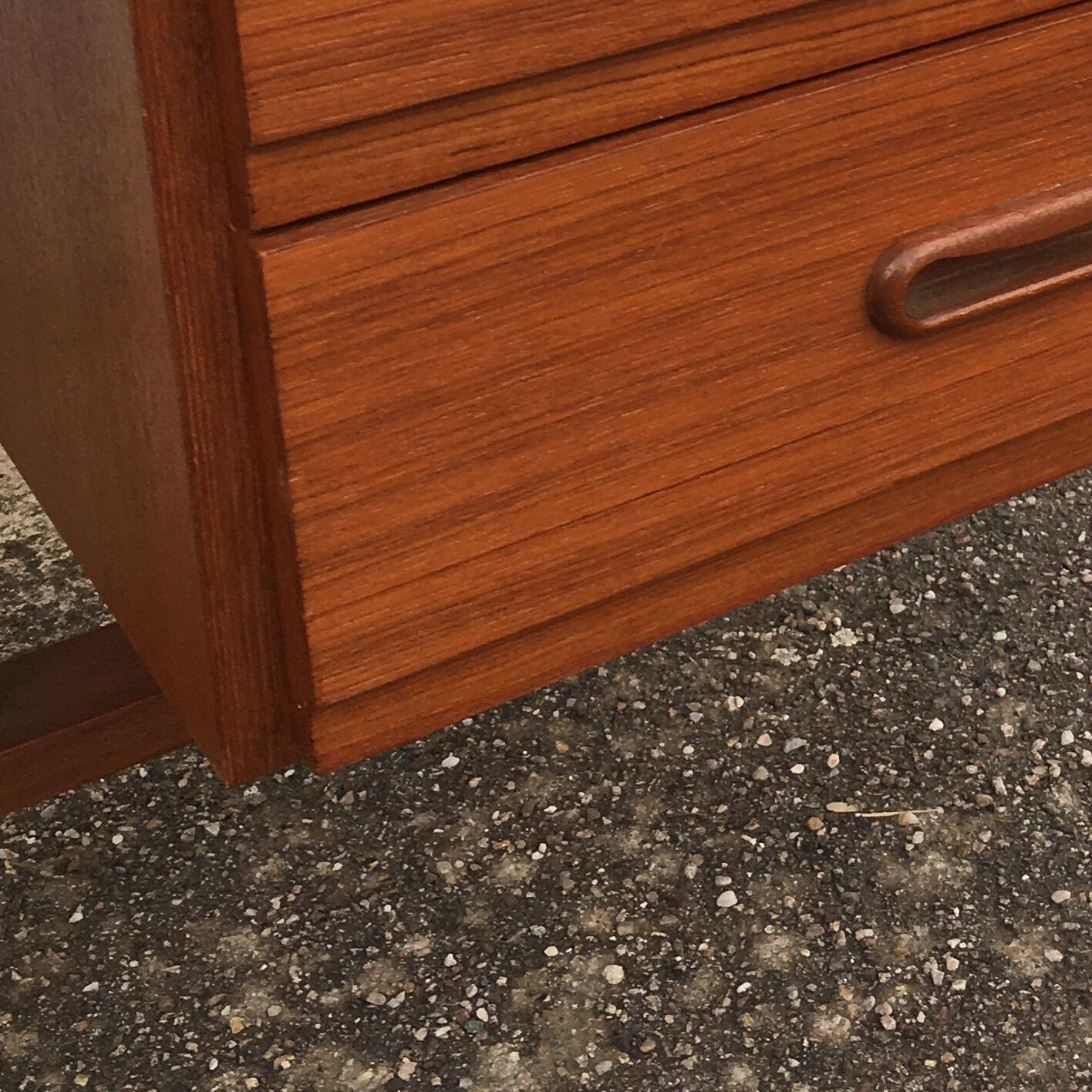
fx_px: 2605
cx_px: 1012
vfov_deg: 22.5
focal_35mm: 73
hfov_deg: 23.0
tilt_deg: -19.0
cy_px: -60
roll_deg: +0.5
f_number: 2.2
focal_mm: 4.15
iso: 25
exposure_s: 1/178
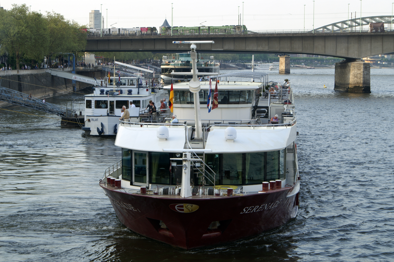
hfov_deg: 19.5
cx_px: 197
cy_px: 131
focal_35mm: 105
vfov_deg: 13.0
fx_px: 1148
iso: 100
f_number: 11
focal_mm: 70
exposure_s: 1/60
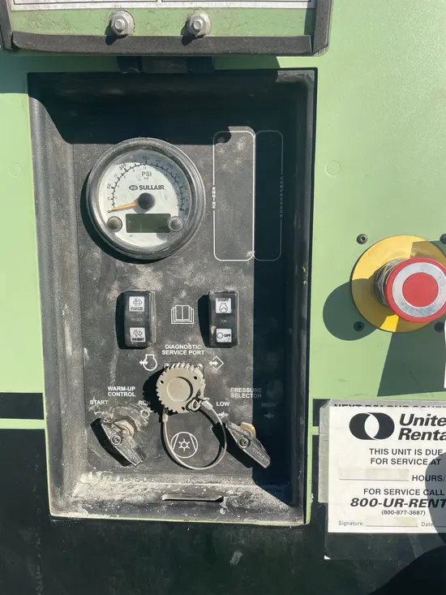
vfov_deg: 67.3
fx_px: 447
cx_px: 223
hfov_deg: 53.1
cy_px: 298
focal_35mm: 26
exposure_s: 1/4132
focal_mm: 4.2
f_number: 1.6
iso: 50
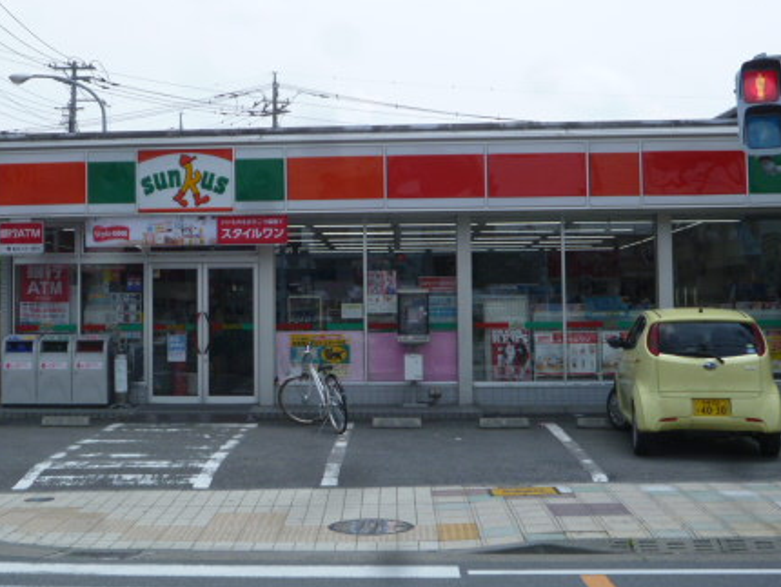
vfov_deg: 24.0
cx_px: 243
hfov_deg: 31.3
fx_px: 1377
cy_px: 240
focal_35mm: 61
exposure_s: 1/400
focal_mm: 7.2
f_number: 5
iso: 80
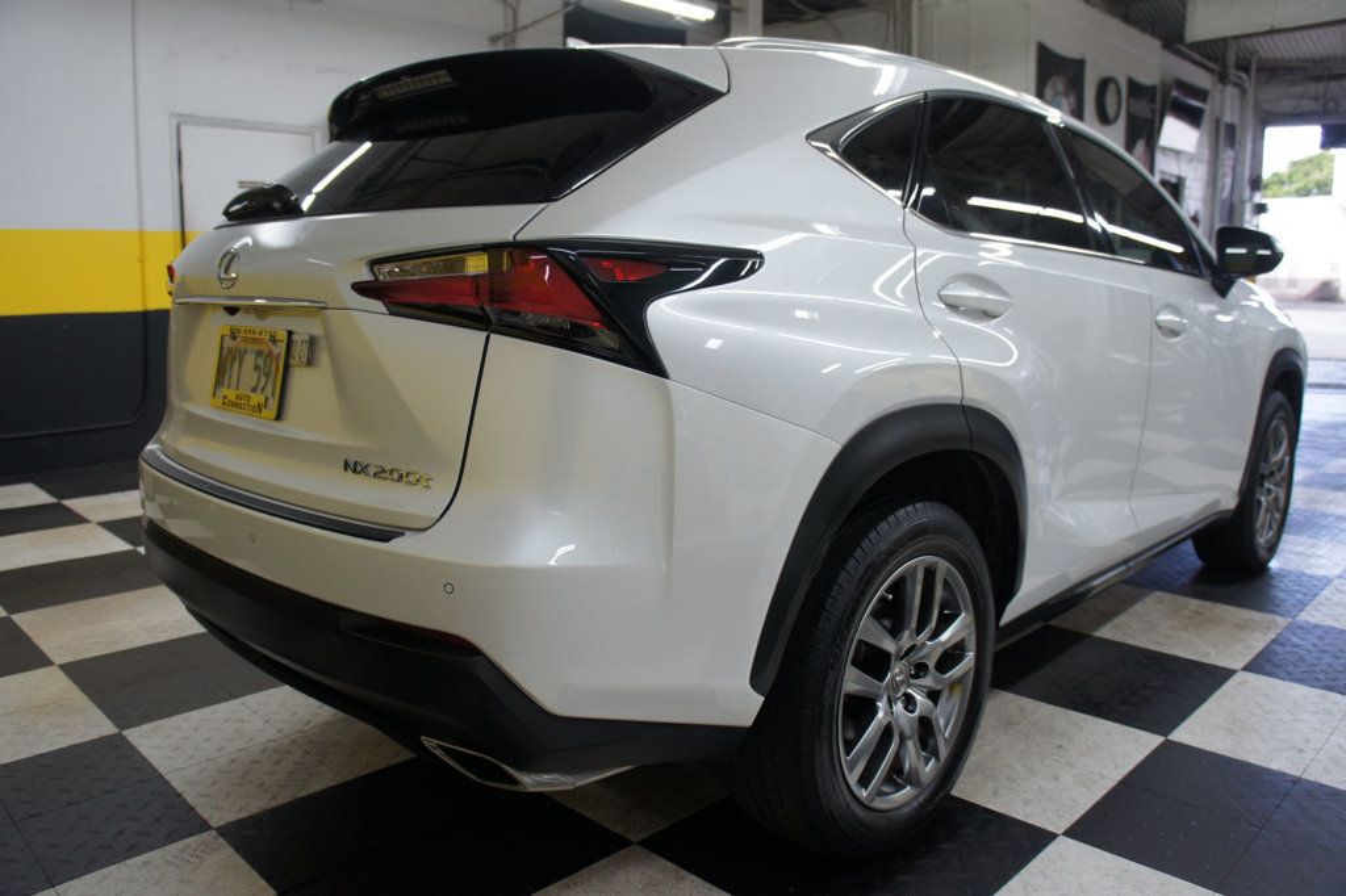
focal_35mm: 27
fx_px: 1009
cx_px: 673
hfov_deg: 67.4
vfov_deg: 47.9
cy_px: 448
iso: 200
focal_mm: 18
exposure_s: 1/30
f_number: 4
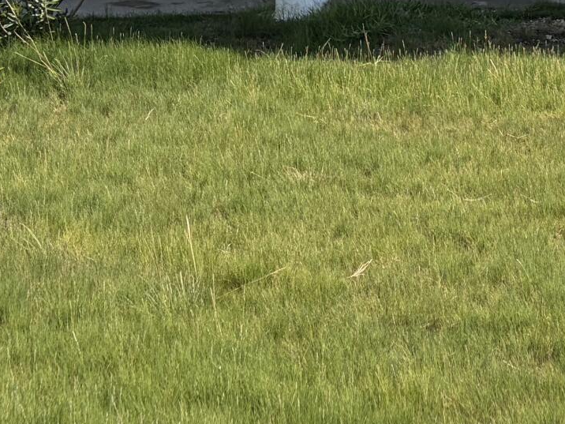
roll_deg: +0.4
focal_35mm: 109
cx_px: 469
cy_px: -390
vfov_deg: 12.2
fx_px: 1779
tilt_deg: +5.6
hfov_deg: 17.9
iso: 50
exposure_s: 1/2865
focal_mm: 5.96
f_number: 1.6
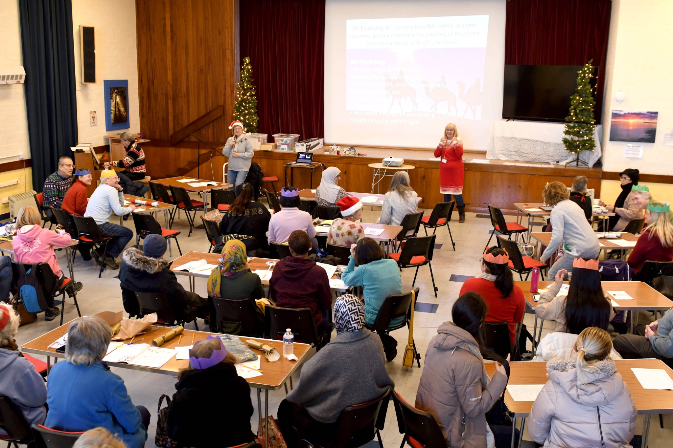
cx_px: 336
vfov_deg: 36.9
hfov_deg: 53.1
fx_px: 673
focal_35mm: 36
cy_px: 224
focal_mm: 24
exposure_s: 1/125
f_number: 3.2
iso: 1250
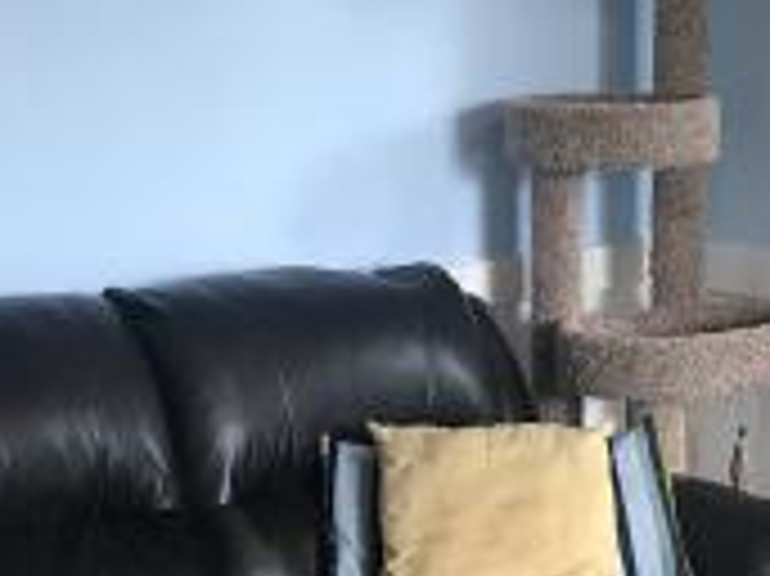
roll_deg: -0.3
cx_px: 459
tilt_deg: -9.3
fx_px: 2334
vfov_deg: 14.1
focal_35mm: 105
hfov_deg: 18.7
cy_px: 360
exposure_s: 1/24
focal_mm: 3.99
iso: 40
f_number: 1.8
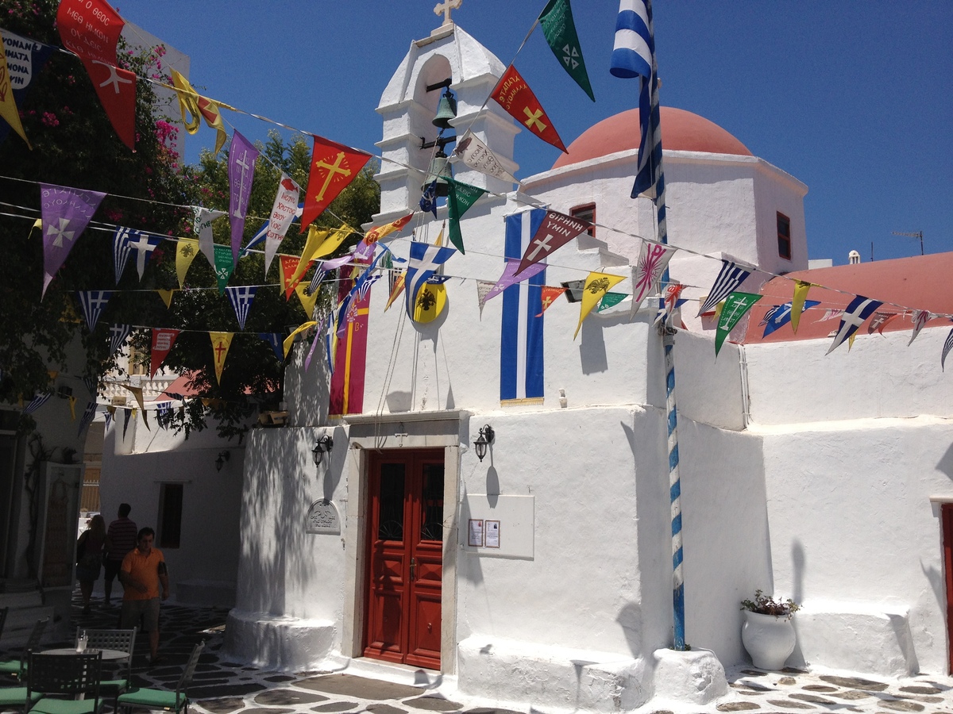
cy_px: 357
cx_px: 476
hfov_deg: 52.6
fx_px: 964
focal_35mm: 35
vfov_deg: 40.7
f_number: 2.4
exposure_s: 1/3460
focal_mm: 4.28
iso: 50
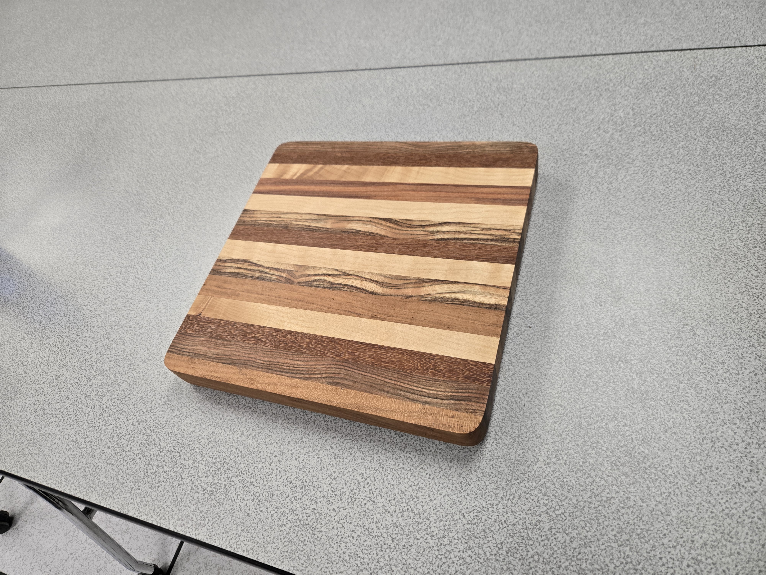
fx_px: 509
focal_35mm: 23
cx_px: 383
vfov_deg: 58.9
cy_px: 288
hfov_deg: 73.9
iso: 160
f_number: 1.8
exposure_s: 1/120
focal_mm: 5.4
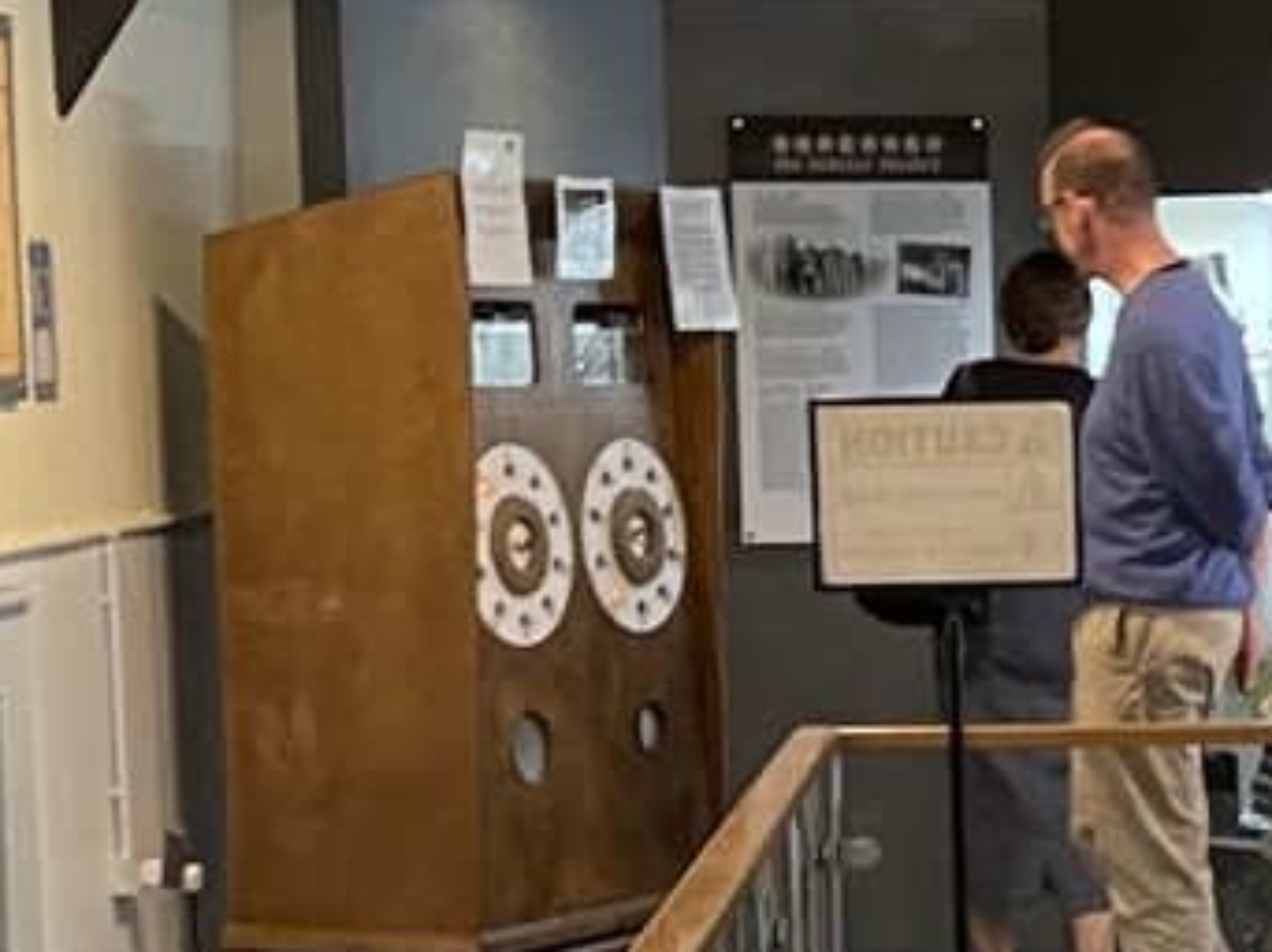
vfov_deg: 12.5
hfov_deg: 16.4
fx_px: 4296
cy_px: 948
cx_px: 1387
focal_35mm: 117
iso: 400
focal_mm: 5.1
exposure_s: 1/50
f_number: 1.6
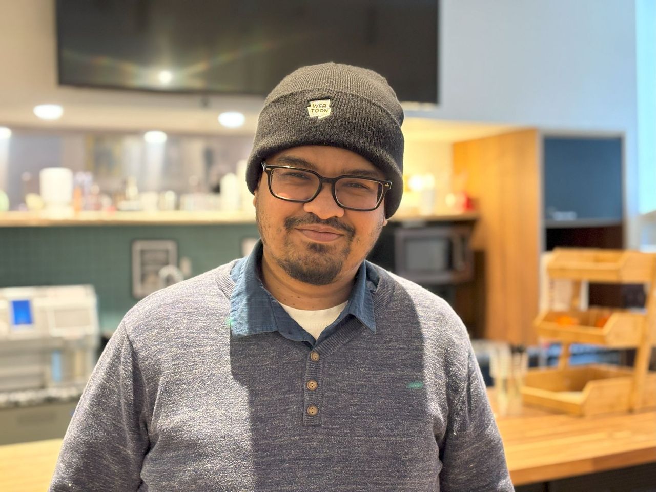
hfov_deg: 36.8
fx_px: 985
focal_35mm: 52
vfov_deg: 28.0
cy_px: 246
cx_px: 328
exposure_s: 1/40
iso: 250
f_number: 1.6
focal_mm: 5.96
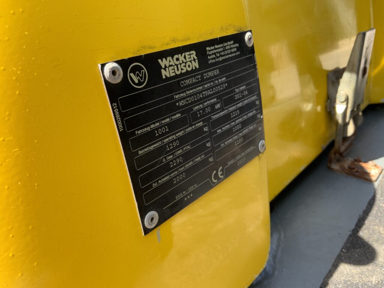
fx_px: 322
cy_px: 144
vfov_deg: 48.2
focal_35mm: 29
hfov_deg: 61.7
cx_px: 192
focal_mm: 3
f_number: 1.8
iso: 16
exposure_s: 1/139
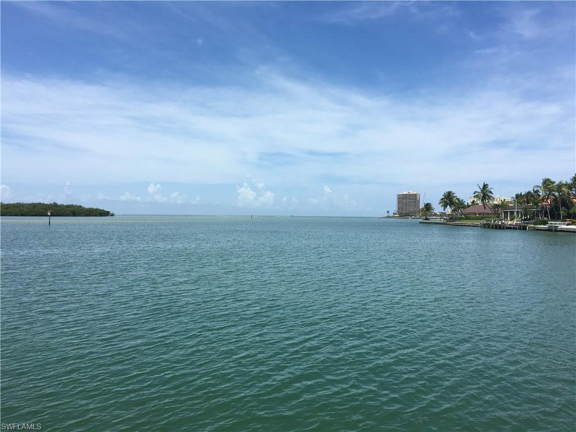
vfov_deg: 48.2
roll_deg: -0.1
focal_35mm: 29
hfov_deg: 61.7
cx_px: 288
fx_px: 483
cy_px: 216
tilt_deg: +1.0
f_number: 2.2
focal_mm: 4.15
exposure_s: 1/2262
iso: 25
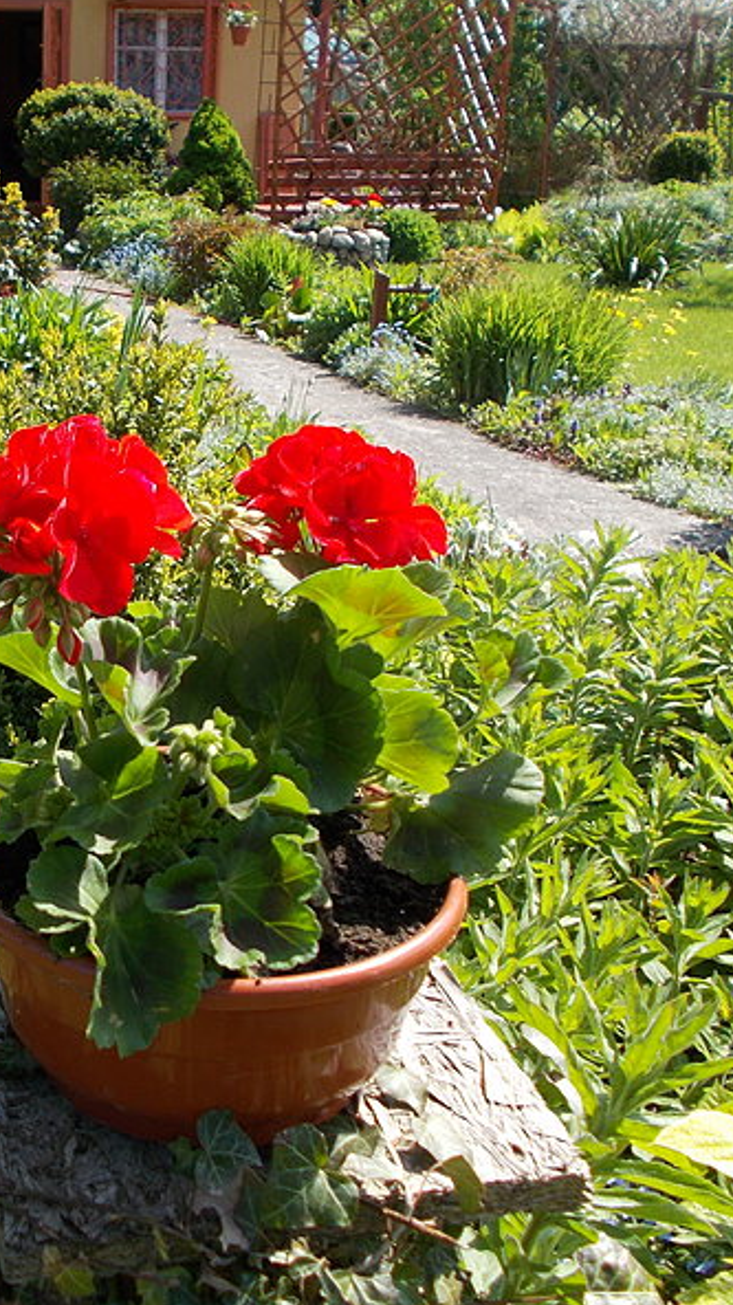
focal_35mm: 43
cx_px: 44
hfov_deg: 26.5
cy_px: 644
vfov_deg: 47.4
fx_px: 1488
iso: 80
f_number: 3.2
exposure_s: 1/400
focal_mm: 4.6
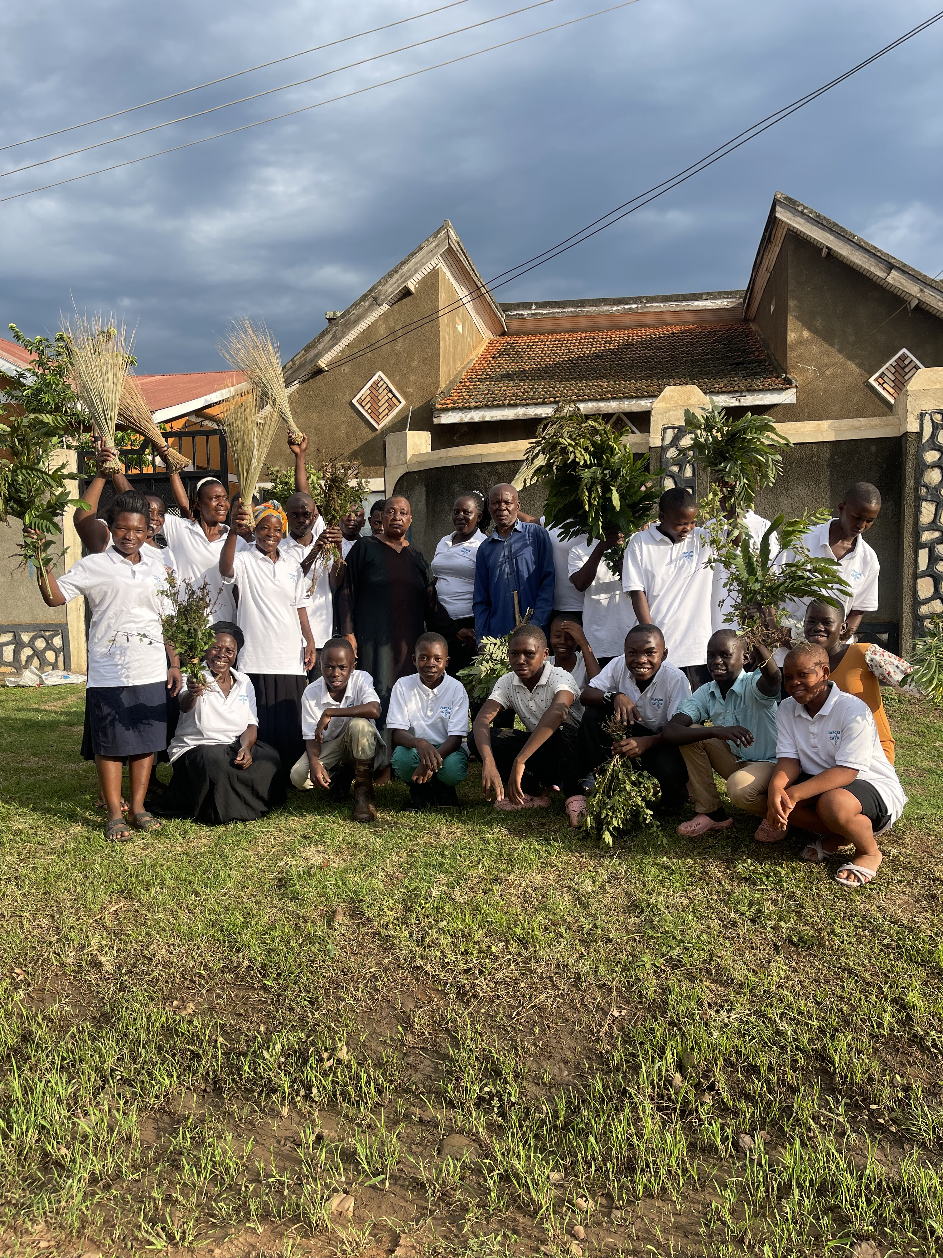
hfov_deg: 53.1
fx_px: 944
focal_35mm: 26
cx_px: 472
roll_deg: +0.6
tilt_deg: -4.6
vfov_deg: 67.3
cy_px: 629
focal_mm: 5.1
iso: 50
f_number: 1.6
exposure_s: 1/2165
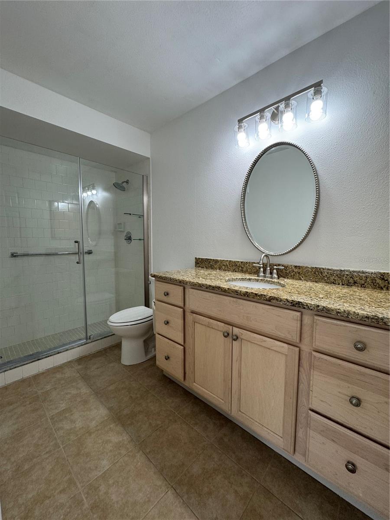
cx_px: 195
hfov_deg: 85.7
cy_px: 260
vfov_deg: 102.1
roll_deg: +0.2
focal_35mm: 14
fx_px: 210
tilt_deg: -4.6
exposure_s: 1/120
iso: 125
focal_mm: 2.22
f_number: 2.2
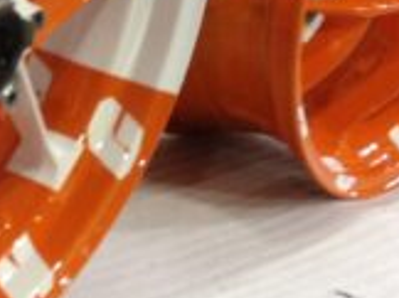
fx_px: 1876
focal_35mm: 163
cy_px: 111
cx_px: -421
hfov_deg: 11.0
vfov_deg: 9.1
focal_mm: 4.13
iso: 64
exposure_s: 1/20
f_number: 2.4
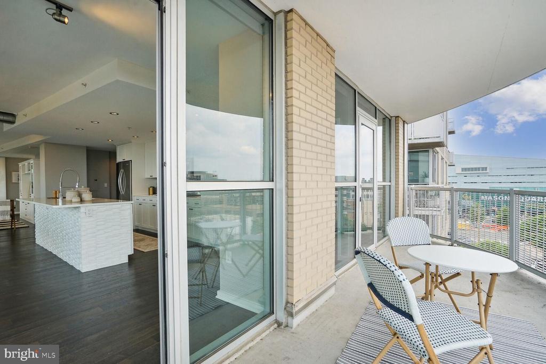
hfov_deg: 96.7
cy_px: 182
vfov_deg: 73.8
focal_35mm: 16
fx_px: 243
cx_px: 273
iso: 640
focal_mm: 16
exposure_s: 1/320
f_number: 9
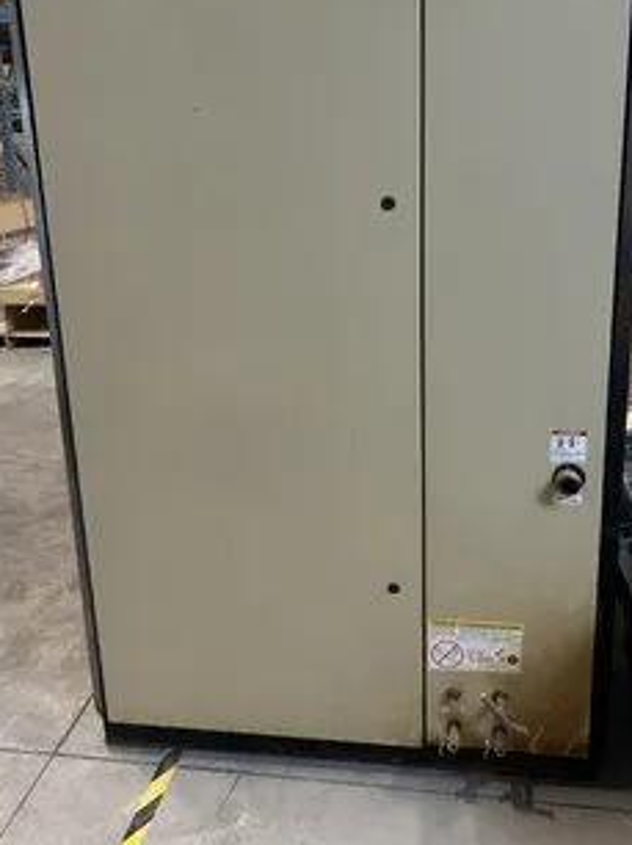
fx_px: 829
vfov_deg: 53.4
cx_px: 342
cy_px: 318
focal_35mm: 34
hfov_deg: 41.7
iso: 160
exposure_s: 1/60
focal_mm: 5.7
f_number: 1.5
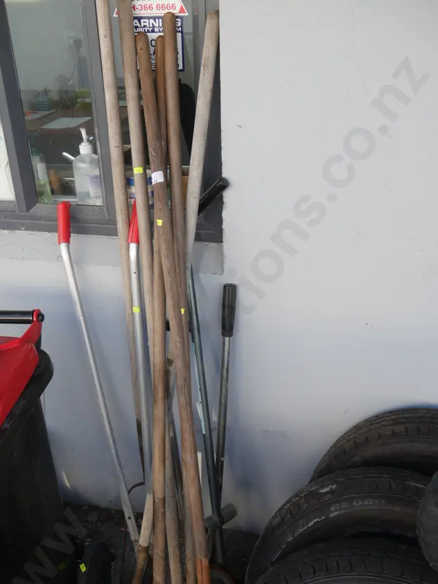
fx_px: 574
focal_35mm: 34
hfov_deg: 41.8
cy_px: 348
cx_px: 205
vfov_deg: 53.6
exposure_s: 1/160
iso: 200
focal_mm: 14
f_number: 4
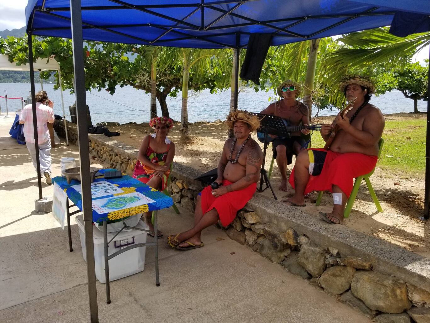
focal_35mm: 26
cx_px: 215
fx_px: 323
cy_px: 162
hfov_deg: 67.3
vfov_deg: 53.1
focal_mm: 4.25
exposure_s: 1/1900
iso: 50
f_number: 1.7
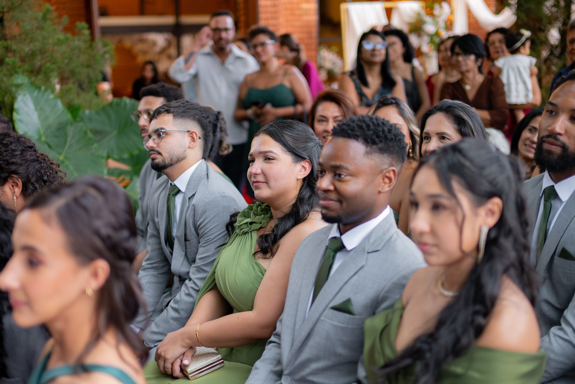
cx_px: 288
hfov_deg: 38.2
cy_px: 192
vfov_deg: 26.0
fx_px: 831
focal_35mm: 52
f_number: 1.4
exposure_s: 1/1000
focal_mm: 35
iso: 2500
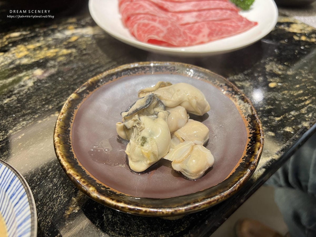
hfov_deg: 67.3
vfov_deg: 53.1
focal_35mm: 26
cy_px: 118
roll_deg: -0.2
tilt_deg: -43.4
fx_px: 237
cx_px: 158
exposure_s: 1/60
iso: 100
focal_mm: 5.7
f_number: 1.5
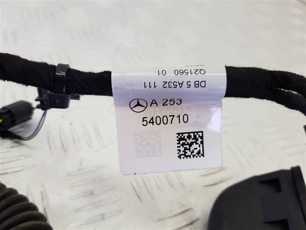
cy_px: 115
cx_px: 153
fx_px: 230
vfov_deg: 53.1
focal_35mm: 26
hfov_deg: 67.3
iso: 50
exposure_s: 1/100
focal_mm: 4.2
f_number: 1.7
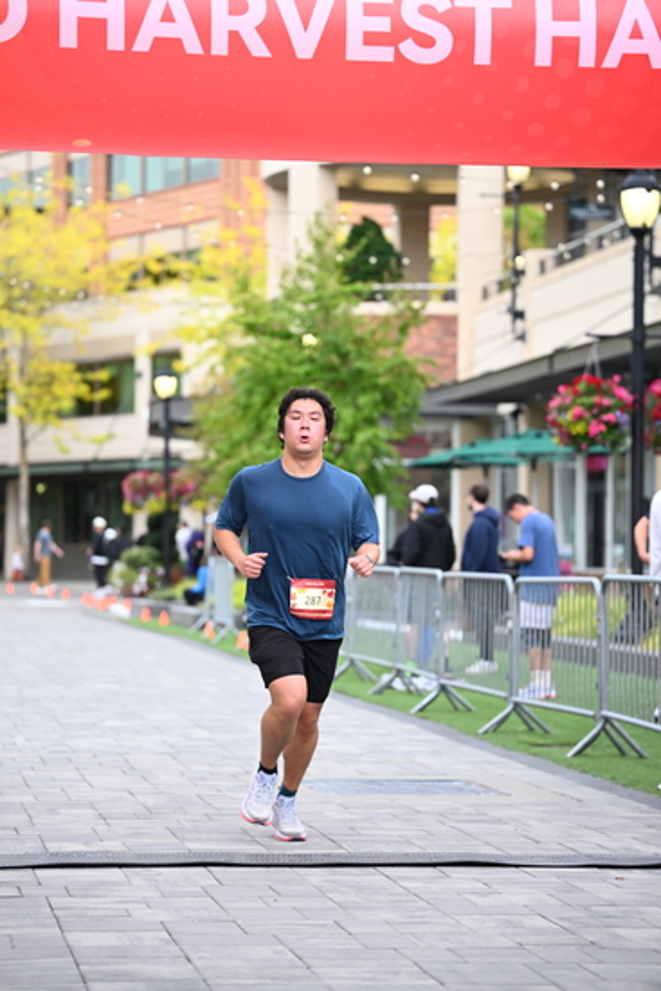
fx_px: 2780
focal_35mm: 101
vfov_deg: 20.2
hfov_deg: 13.6
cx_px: 330
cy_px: 496
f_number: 2.8
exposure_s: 1/1250
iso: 640
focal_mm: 101
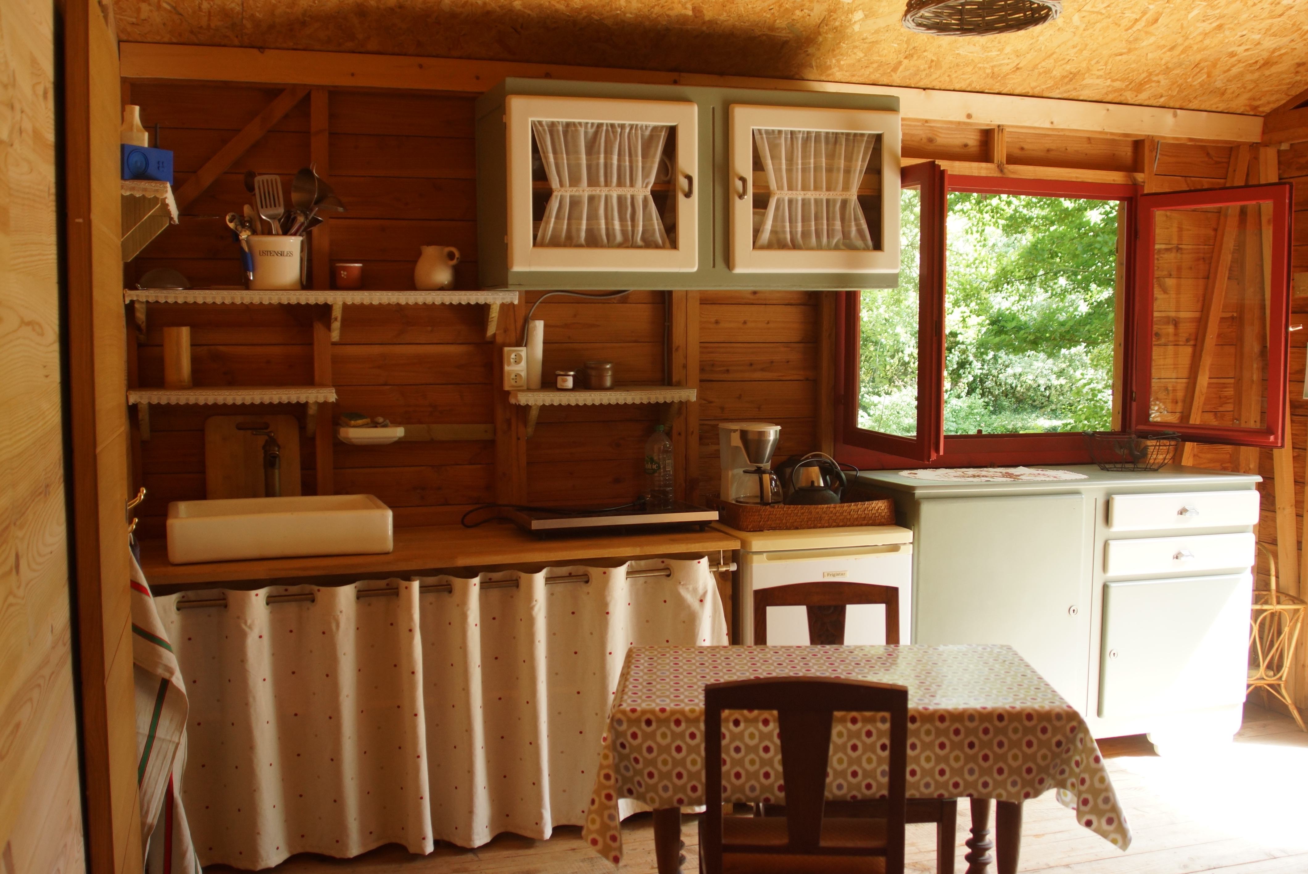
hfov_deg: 53.1
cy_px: 437
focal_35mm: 36
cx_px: 654
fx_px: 1309
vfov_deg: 36.9
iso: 250
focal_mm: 24
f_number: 3.5
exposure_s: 1/60
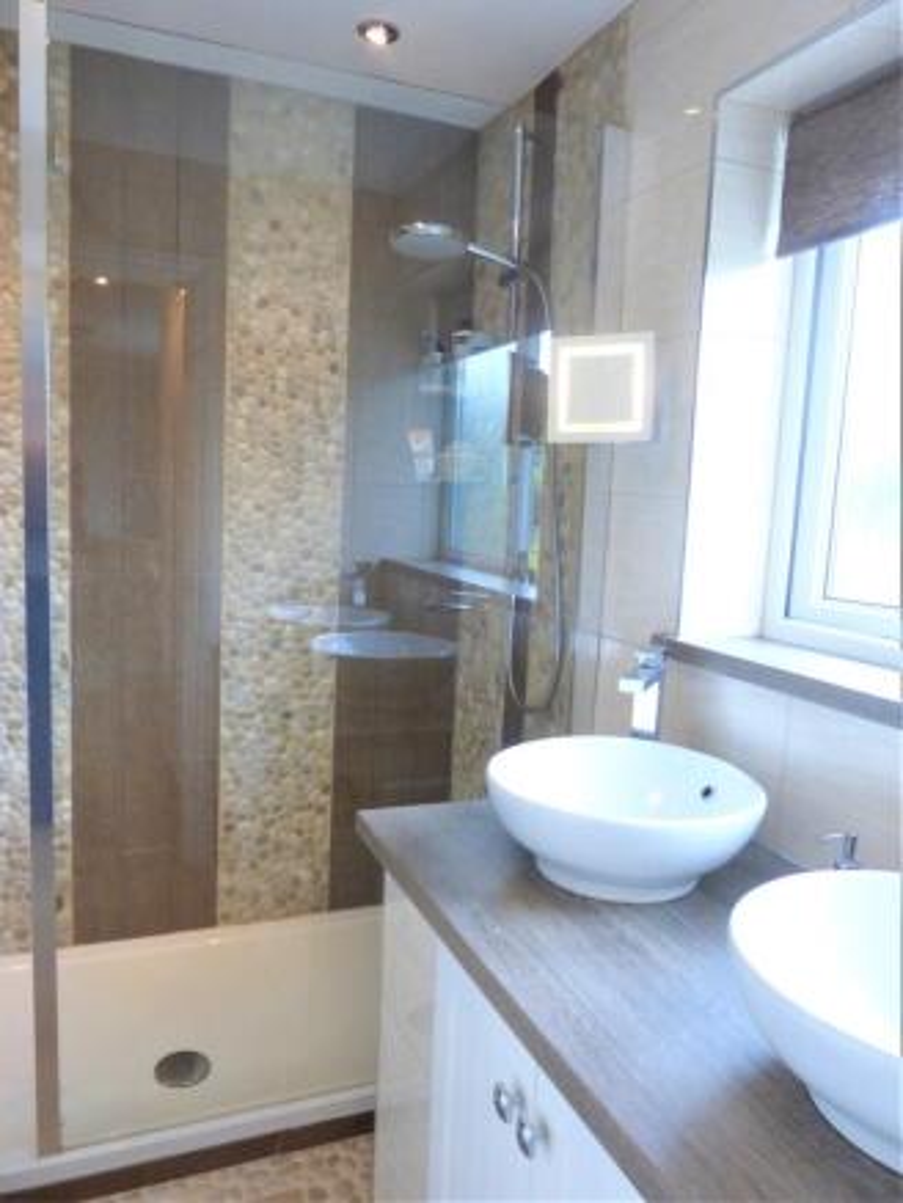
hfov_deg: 56.8
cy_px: 602
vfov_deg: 71.6
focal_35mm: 24
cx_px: 452
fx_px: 834
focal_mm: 4.3
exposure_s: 1/30
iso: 400
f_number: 4.5
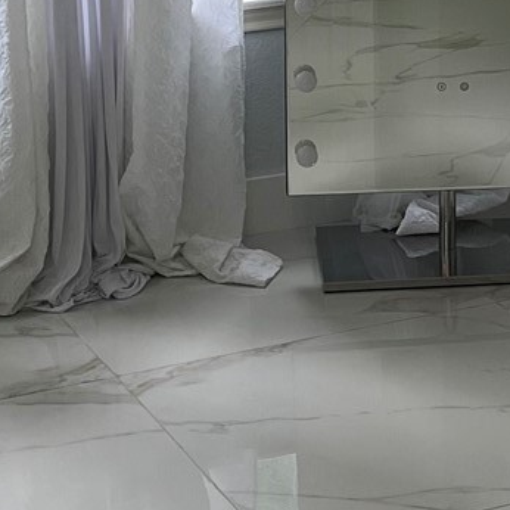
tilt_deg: -9.8
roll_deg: +2.3
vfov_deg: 12.7
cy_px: -19
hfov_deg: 12.8
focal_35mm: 136
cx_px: 364
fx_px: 2267
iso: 32
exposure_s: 1/120
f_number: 1.5
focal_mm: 5.7
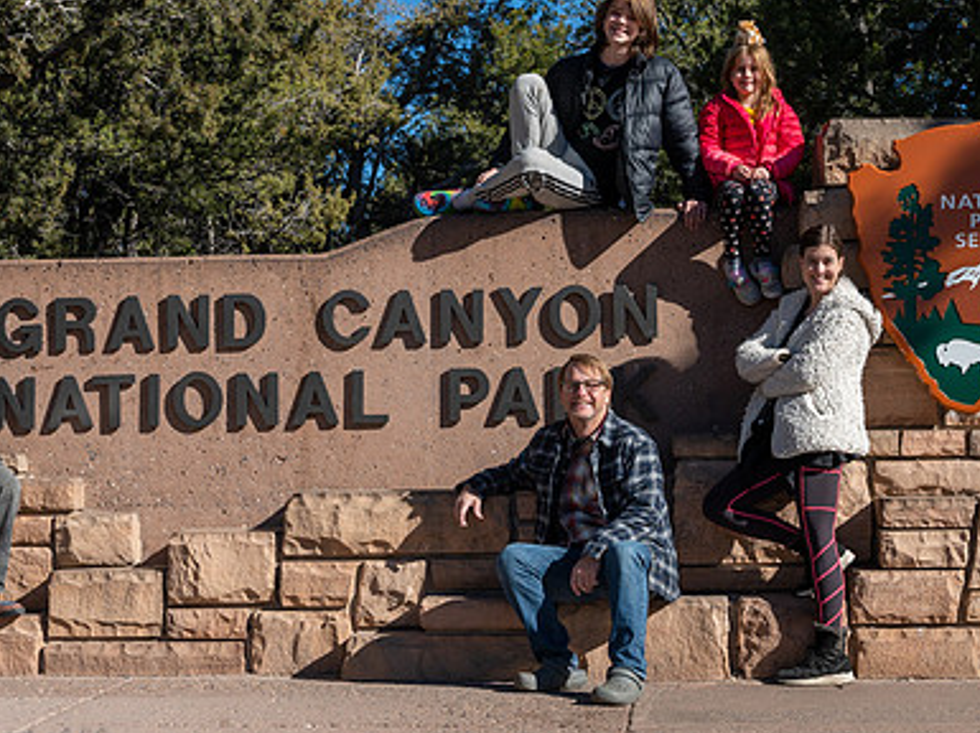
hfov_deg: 26.4
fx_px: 2093
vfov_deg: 19.9
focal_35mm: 74
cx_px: 476
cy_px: 305
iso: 400
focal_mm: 43
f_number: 8
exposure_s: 1/1250
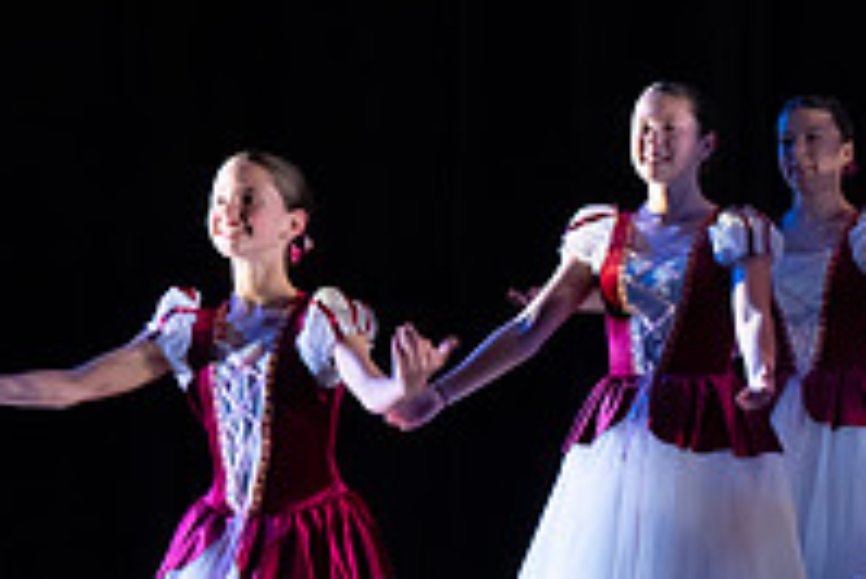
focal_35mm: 204
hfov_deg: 9.9
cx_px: 1136
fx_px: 4911
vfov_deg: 6.7
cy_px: 276
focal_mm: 70
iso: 4000
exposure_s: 1/250
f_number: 5.6
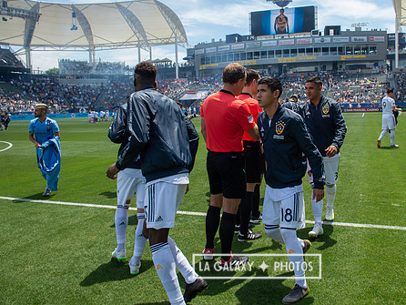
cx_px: 257
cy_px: 130
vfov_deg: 46.7
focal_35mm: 30
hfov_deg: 59.1
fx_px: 352
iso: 200
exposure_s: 1/640
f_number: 5.6
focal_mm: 24
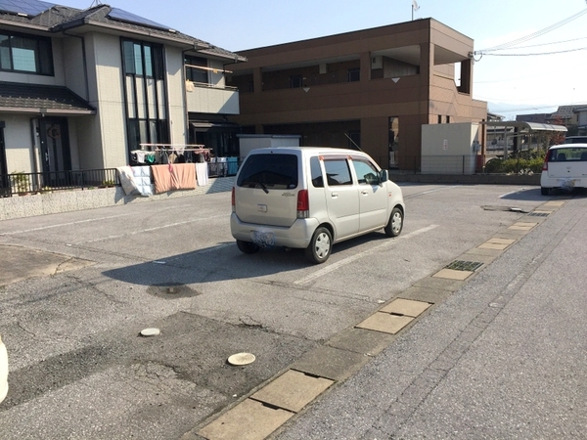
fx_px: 492
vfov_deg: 48.2
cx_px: 294
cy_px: 220
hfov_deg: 61.7
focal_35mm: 29
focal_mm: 4.15
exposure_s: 1/2639
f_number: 2.2
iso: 32
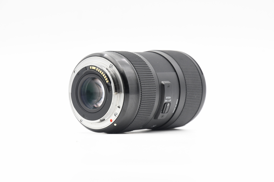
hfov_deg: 17.1
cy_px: 91
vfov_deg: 11.4
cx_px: 137
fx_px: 913
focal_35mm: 120
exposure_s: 1/100
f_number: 8
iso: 1000
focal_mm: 80
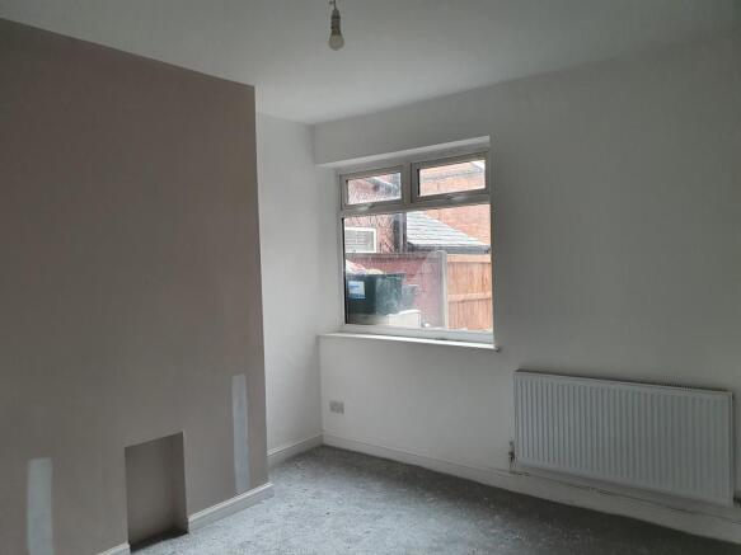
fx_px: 556
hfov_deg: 67.3
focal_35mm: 26
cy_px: 278
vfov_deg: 53.0
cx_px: 370
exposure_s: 1/120
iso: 250
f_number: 2.4
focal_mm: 4.32
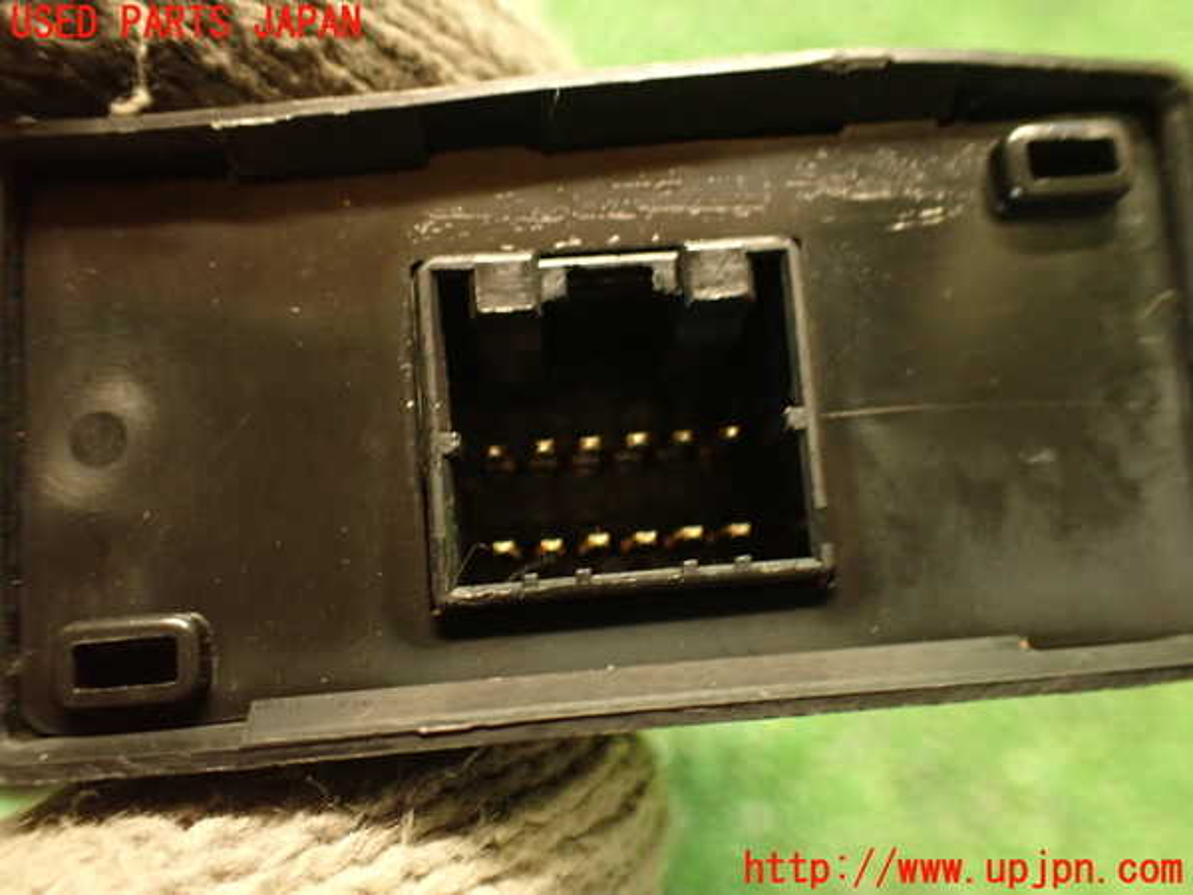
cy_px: 448
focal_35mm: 32
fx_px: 1103
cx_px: 596
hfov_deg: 56.8
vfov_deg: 44.2
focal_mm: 5.79
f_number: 2.4
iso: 800
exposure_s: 1/20
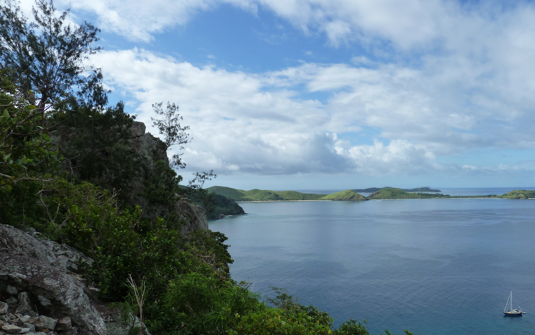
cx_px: 265
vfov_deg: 45.8
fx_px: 394
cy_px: 202
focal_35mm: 27
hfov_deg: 68.4
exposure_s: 1/400
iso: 125
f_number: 5
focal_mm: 4.1
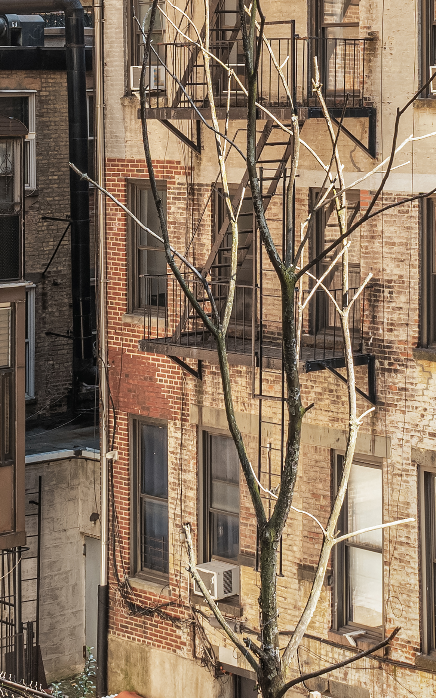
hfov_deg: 12.0
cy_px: 42
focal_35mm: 109
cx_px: 305
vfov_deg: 18.7
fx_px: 2072
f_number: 11
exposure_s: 1/13
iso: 400
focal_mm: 33
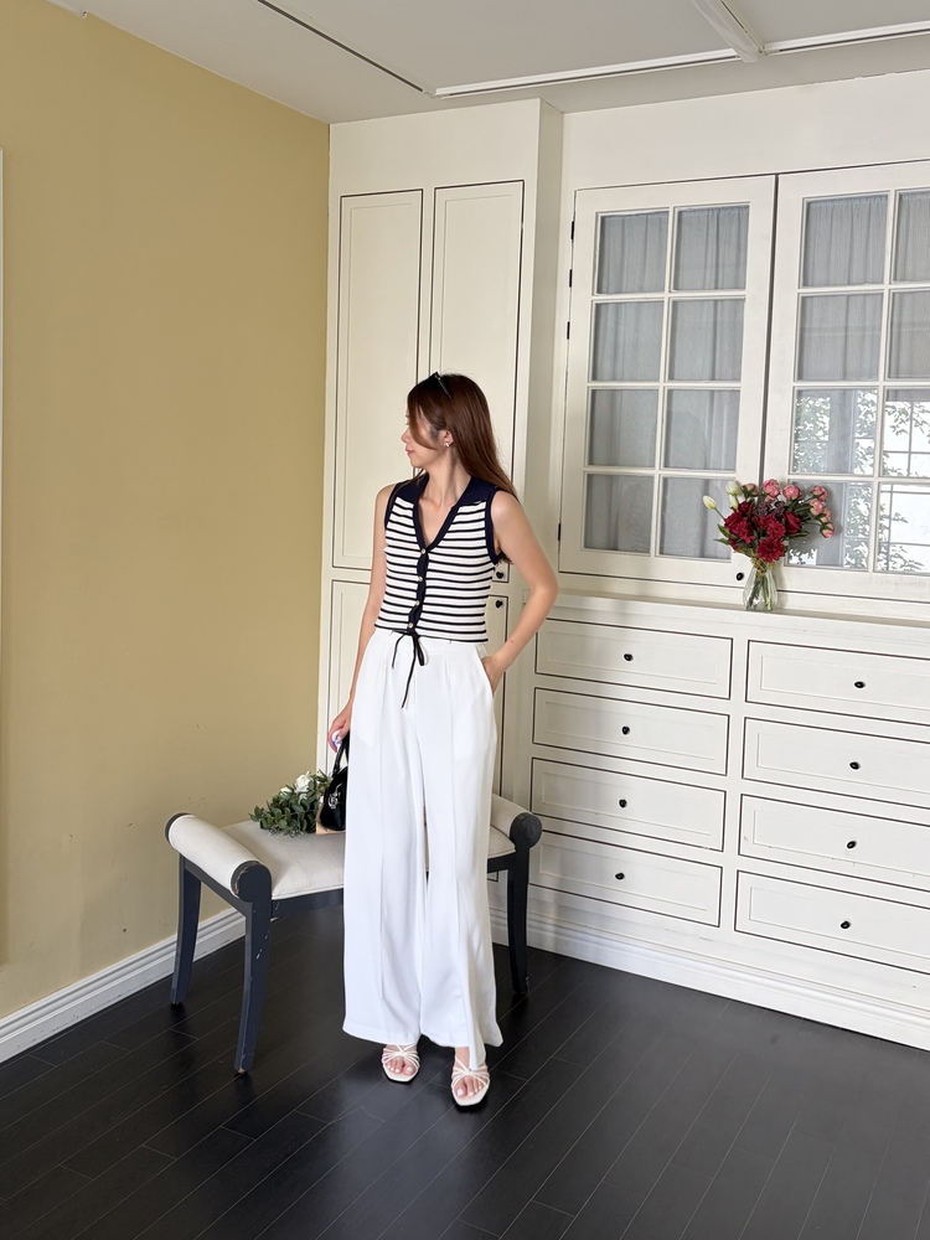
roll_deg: -2.5
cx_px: 465
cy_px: 620
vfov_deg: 67.3
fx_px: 931
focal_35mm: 26
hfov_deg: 53.1
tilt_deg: -5.6
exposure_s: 1/122
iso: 80
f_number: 1.6
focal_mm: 5.96
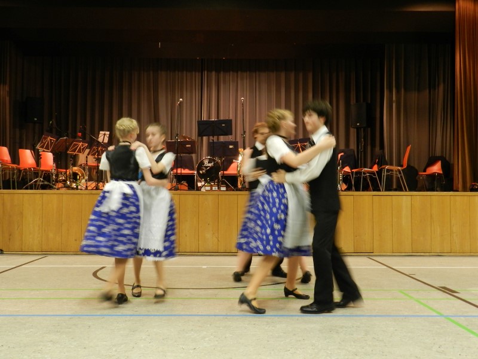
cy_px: 180
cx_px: 239
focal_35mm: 38
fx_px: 525
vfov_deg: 37.7
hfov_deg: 49.0
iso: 400
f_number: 4
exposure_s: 1/15
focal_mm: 6.7
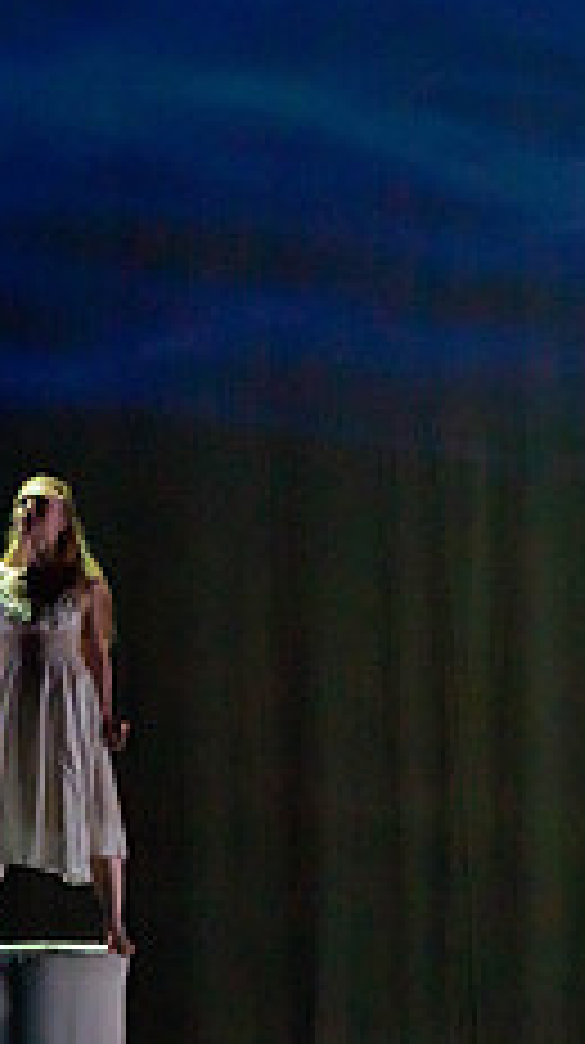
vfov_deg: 5.1
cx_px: 1102
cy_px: 457
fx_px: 11754
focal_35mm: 425
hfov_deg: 2.8
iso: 6400
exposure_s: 1/320
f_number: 5.6
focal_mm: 162
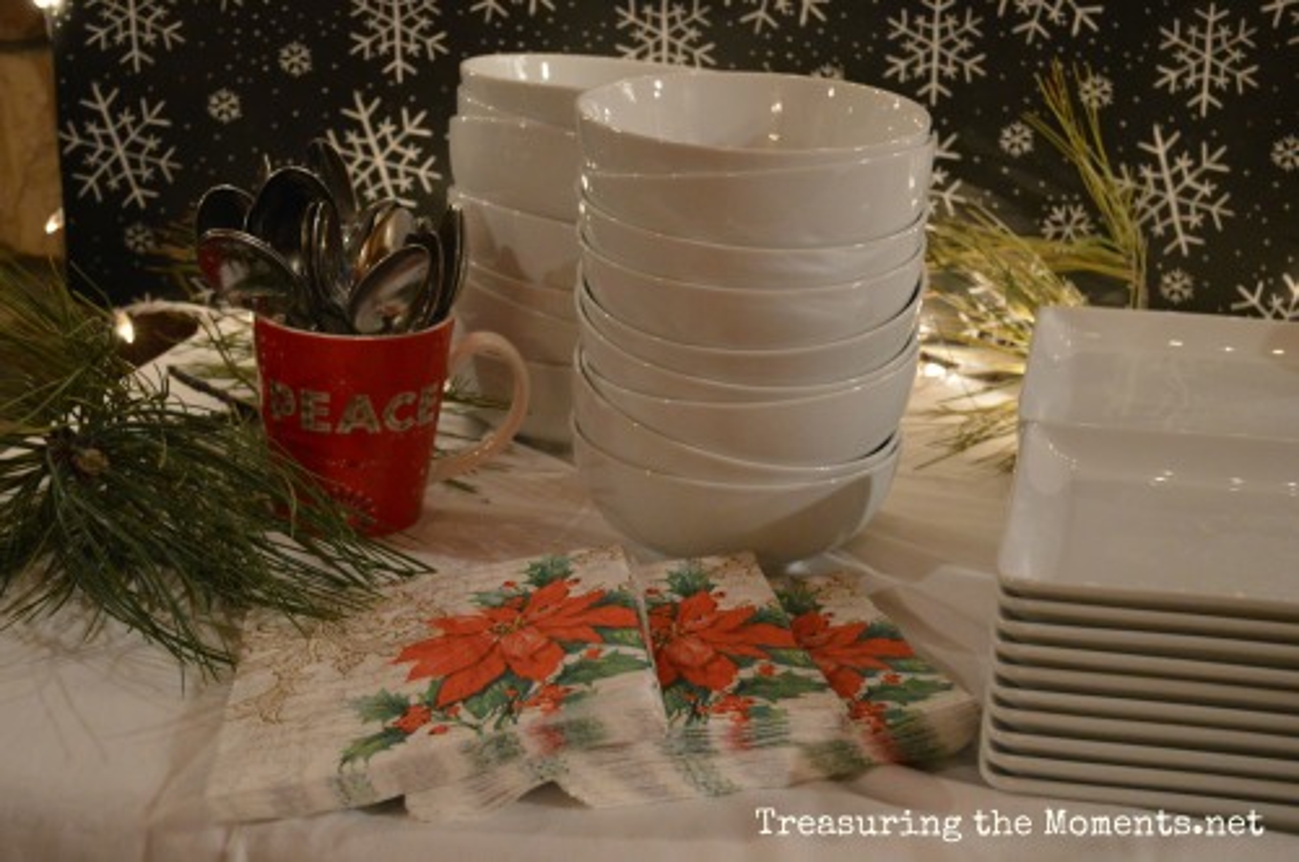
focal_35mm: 52
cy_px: 431
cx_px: 650
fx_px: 1892
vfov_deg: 25.7
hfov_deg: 37.9
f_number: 5
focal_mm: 35
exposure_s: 1/15
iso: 3200
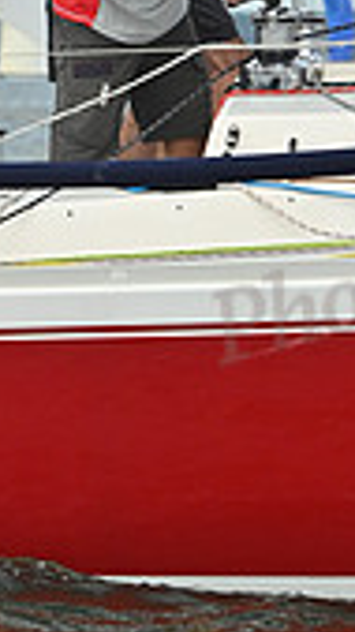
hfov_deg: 2.2
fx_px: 9326
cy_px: 127
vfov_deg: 3.9
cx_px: 21
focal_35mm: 557
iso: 320
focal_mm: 155
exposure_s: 1/1600
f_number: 7.1
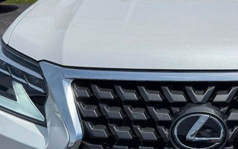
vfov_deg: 19.4
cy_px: 88
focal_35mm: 67
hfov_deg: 29.3
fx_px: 435
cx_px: 217
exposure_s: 1/14286
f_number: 1.78
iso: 80
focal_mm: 6.76
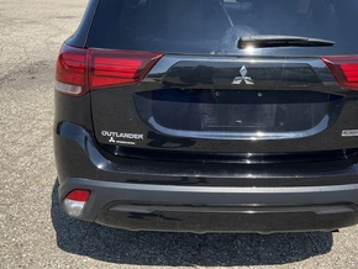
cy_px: 85
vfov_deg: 35.6
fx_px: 414
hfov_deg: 46.7
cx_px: 195
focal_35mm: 40
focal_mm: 3
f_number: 1.8
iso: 25
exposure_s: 1/883
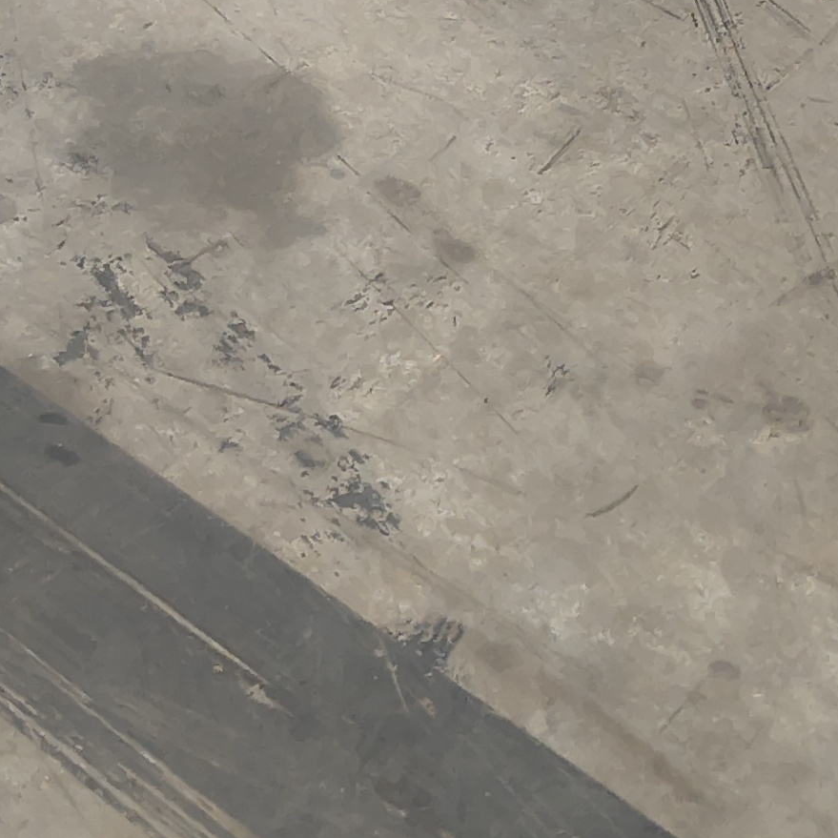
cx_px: 303
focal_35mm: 103
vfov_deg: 15.2
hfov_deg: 16.9
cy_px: -539
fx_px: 2821
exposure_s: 1/60
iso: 999
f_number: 1.7
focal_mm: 4.68
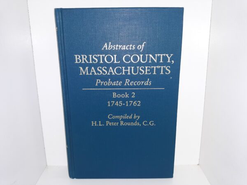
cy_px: 92
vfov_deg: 49.7
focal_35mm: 28
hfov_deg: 63.4
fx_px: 200
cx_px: 124
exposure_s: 1/120
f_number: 1.7
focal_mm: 3.7
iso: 50
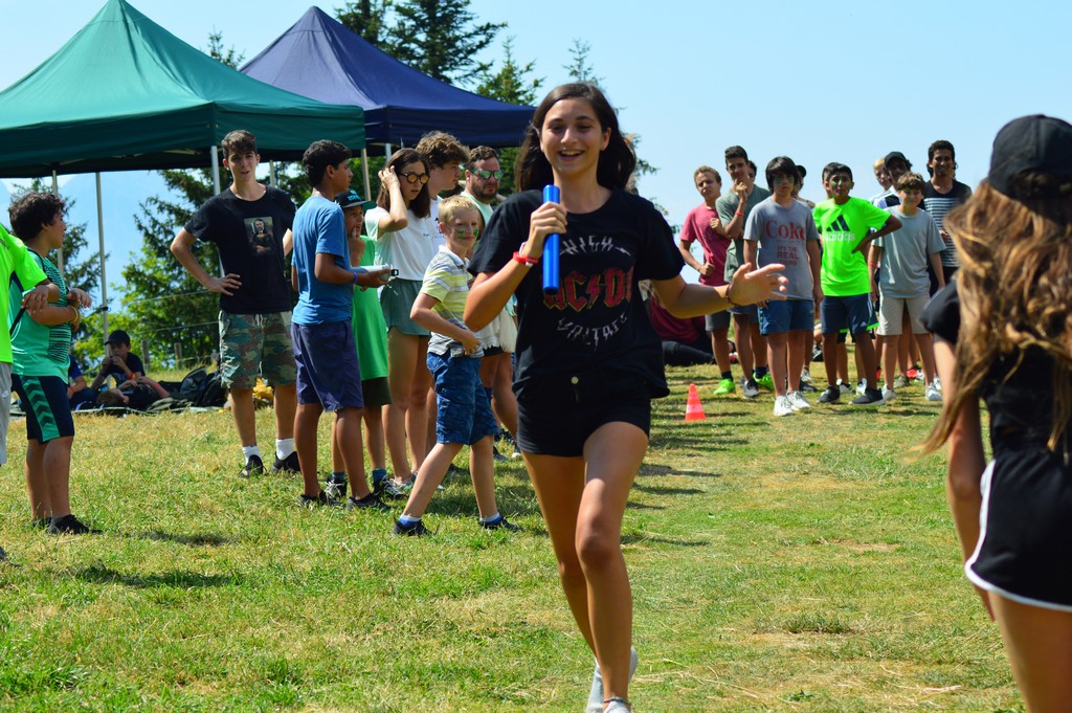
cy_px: 356
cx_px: 536
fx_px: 3124
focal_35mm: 105
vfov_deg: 13.0
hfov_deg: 19.5
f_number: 5.6
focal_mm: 70
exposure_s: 1/800
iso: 200
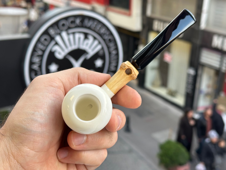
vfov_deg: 30.3
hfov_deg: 39.7
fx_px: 313
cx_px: 113
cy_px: 85
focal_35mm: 48
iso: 50
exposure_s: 1/121
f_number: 1.78
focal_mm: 6.86
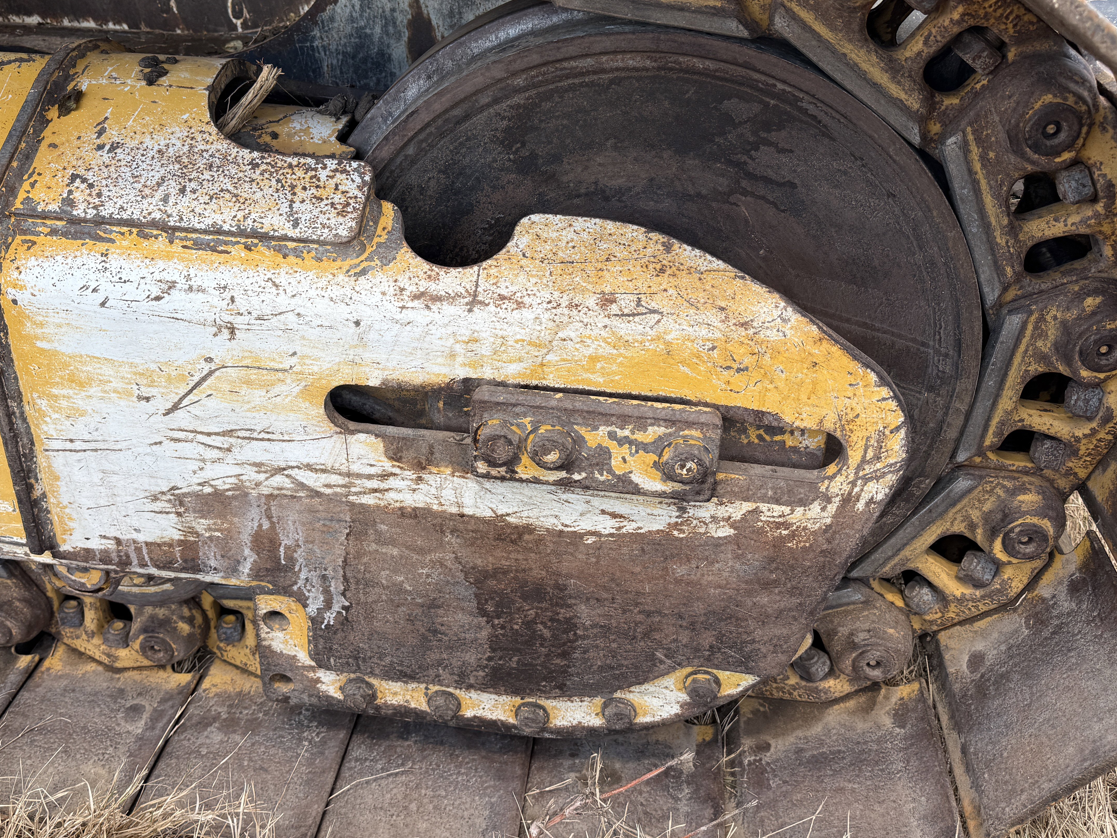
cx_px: 489
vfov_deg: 44.1
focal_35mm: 32
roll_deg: +1.3
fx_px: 1033
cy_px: 382
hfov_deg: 56.6
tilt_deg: -26.1
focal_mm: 6.76
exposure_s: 1/1230
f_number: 1.78
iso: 80
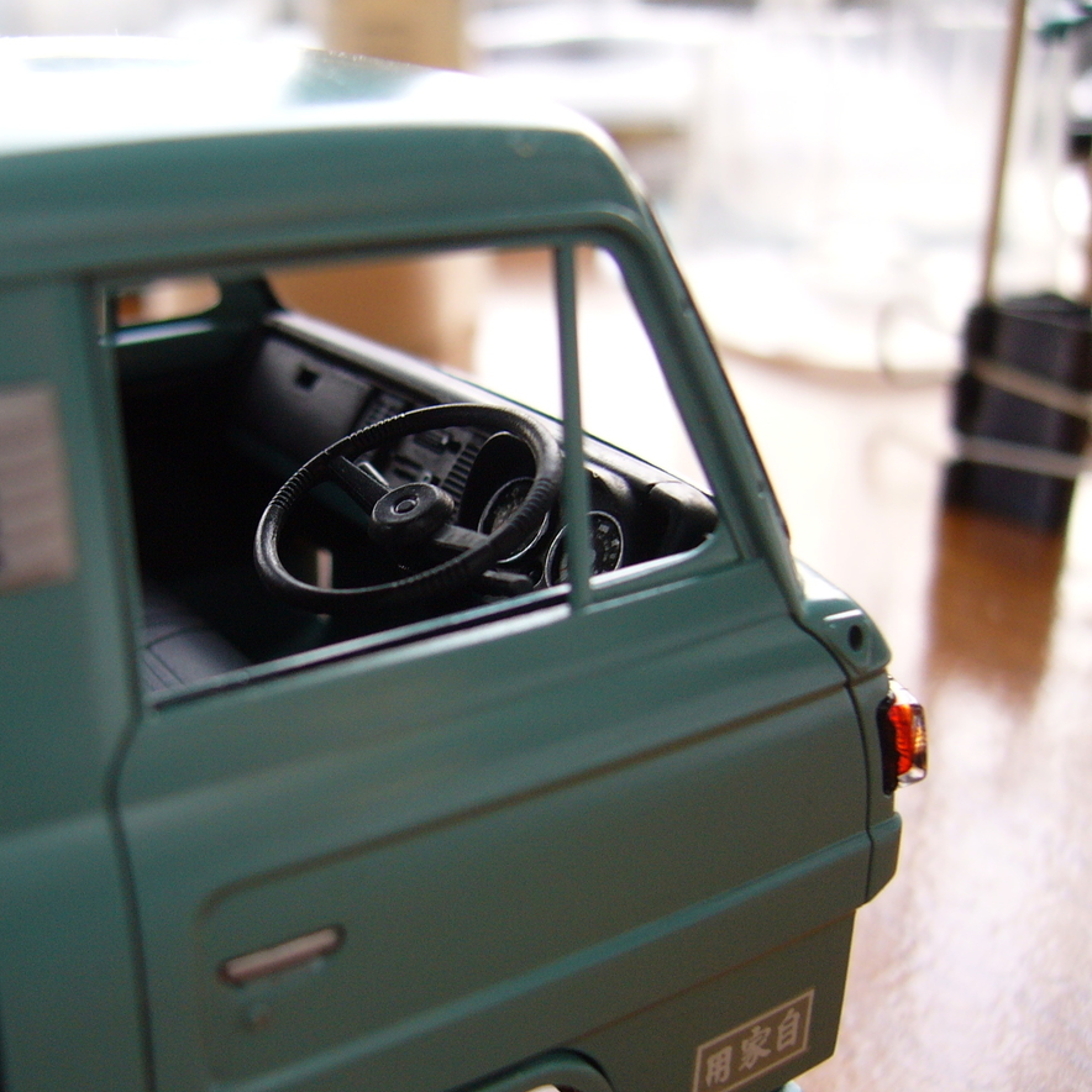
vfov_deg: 40.0
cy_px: 551
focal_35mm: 42
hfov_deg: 39.6
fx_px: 1499
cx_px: 364
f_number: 2.8
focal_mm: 5.8
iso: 100
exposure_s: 1/13
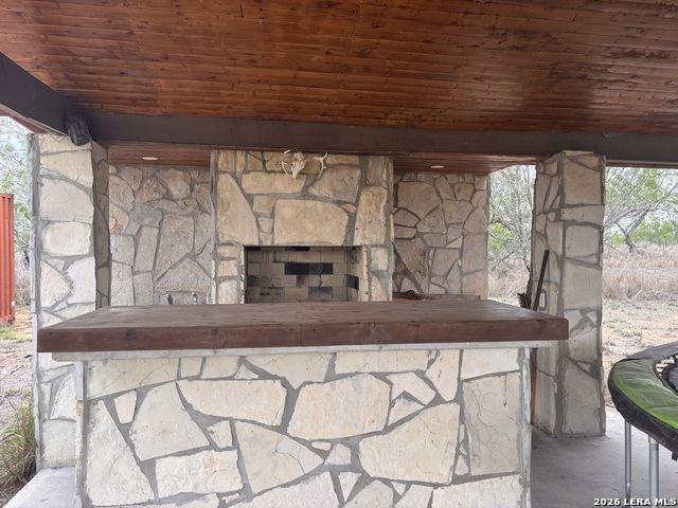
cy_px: 254
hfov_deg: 67.3
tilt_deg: -0.9
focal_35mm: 26
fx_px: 509
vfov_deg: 53.1
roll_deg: -0.1
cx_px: 339
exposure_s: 1/559
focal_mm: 5.96
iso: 50
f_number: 1.6
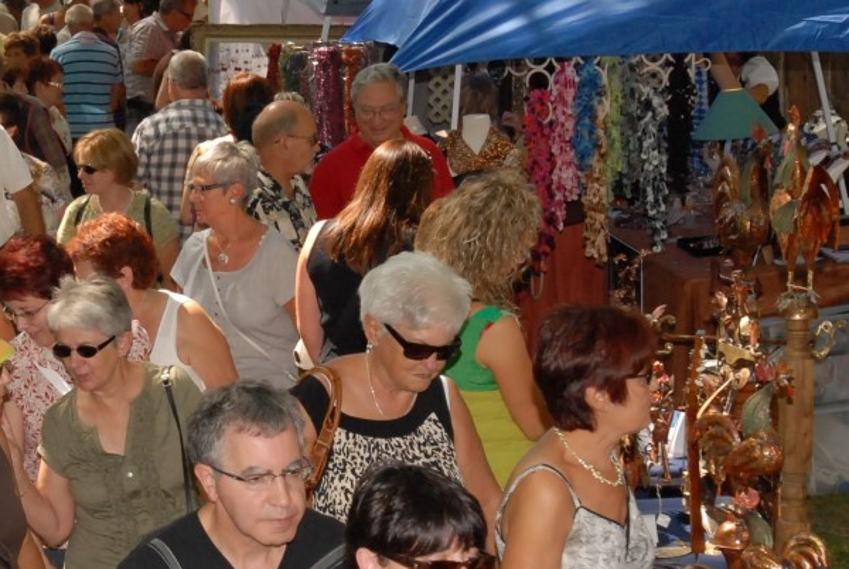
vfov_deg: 11.4
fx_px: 2858
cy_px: 334
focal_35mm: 121
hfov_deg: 16.7
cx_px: 137
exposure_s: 1/250
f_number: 7.1
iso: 400
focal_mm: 30
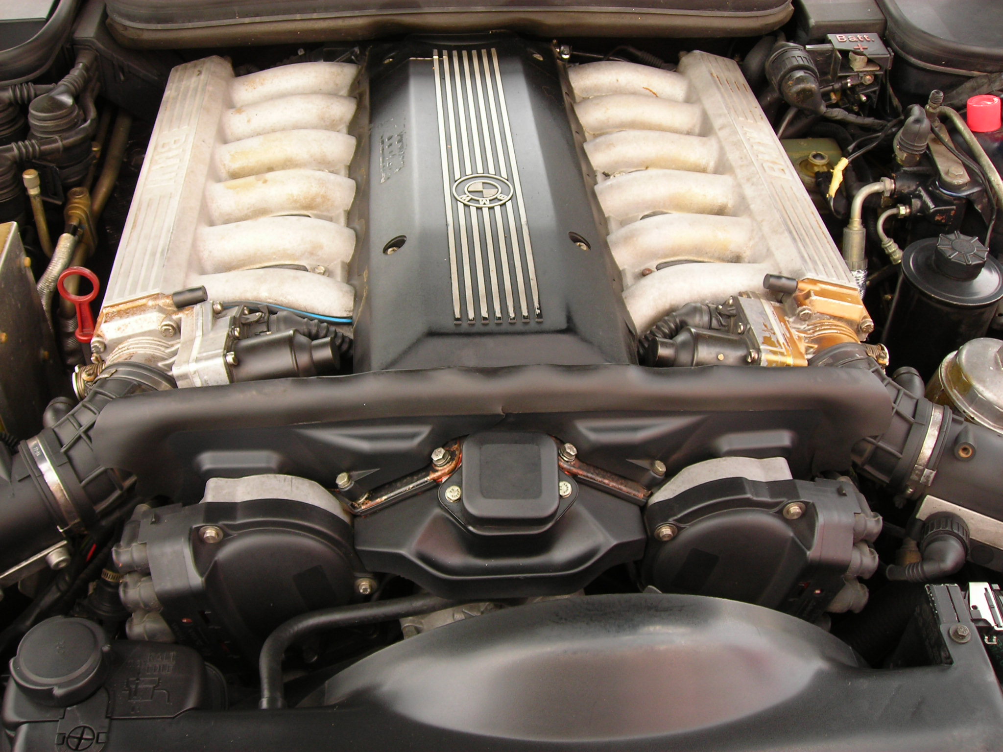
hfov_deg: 49.0
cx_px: 502
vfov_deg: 37.7
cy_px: 376
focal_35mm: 38
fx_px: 1101
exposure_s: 1/59.2
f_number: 3.2
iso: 50
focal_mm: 6.3
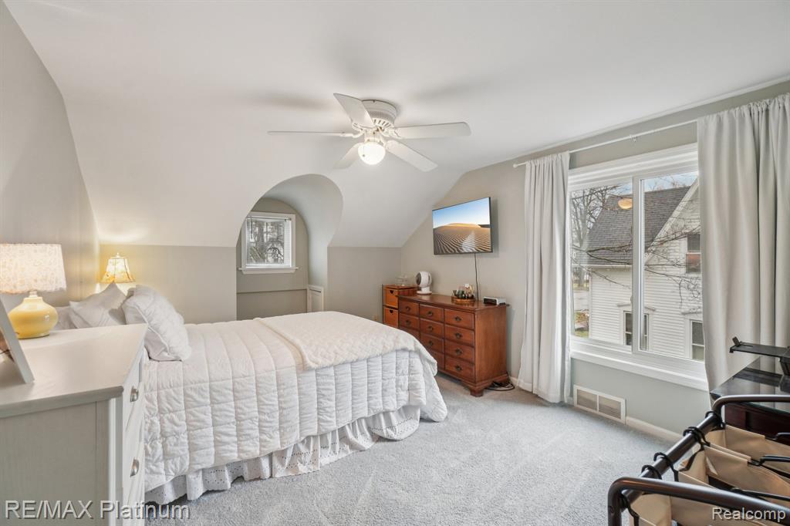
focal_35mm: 15
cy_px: 263
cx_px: 395
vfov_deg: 77.3
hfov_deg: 100.4
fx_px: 329
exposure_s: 1/20
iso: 400
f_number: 8
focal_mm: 10
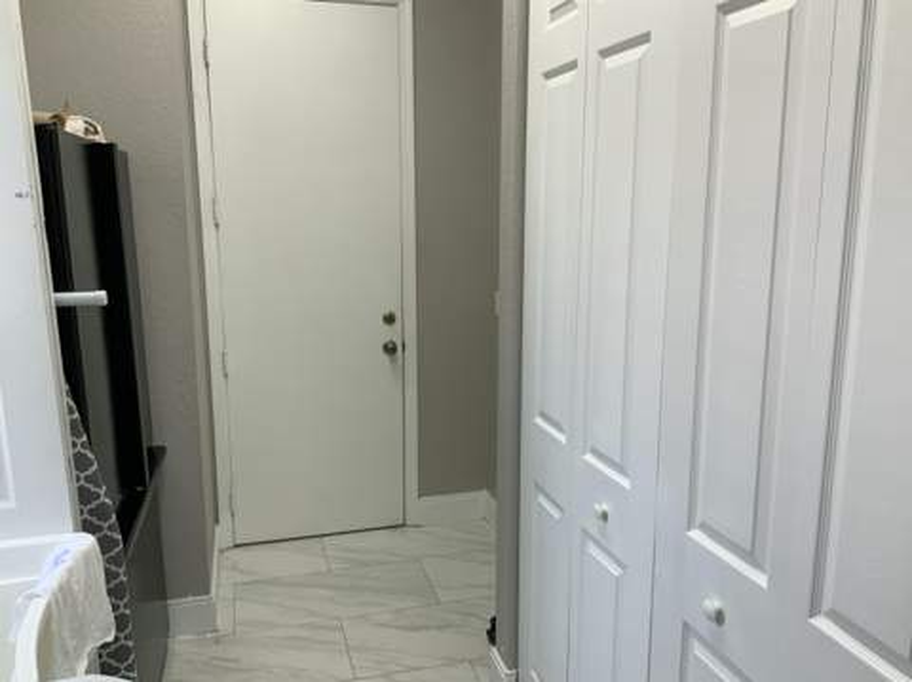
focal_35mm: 29
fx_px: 763
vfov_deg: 48.2
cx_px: 456
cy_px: 341
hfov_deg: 61.7
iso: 40
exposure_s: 1/120
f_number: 1.8
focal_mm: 3
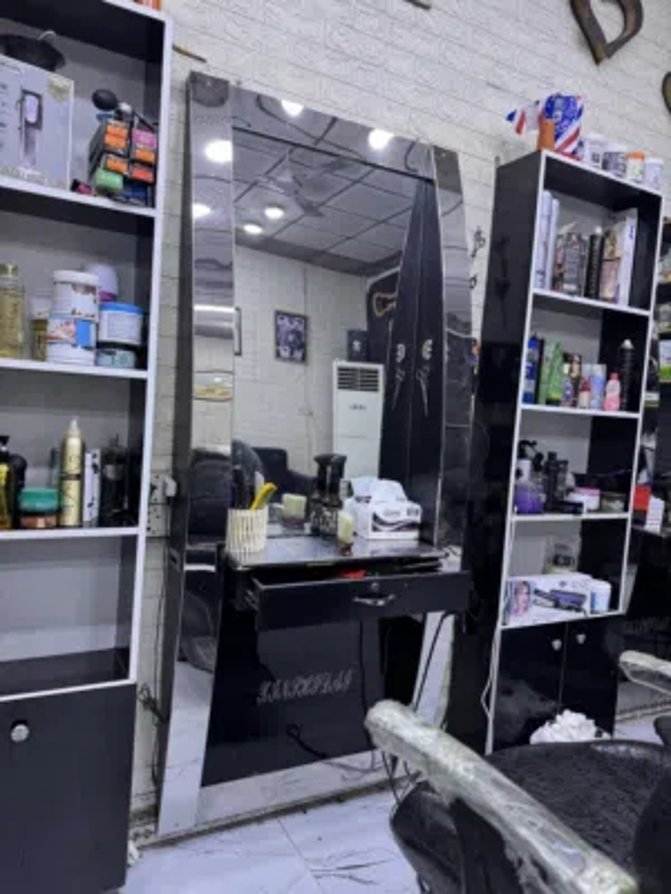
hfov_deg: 56.8
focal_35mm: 24
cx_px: 336
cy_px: 447
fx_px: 620
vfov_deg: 71.6
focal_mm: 6.76
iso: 64
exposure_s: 1/121
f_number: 1.78
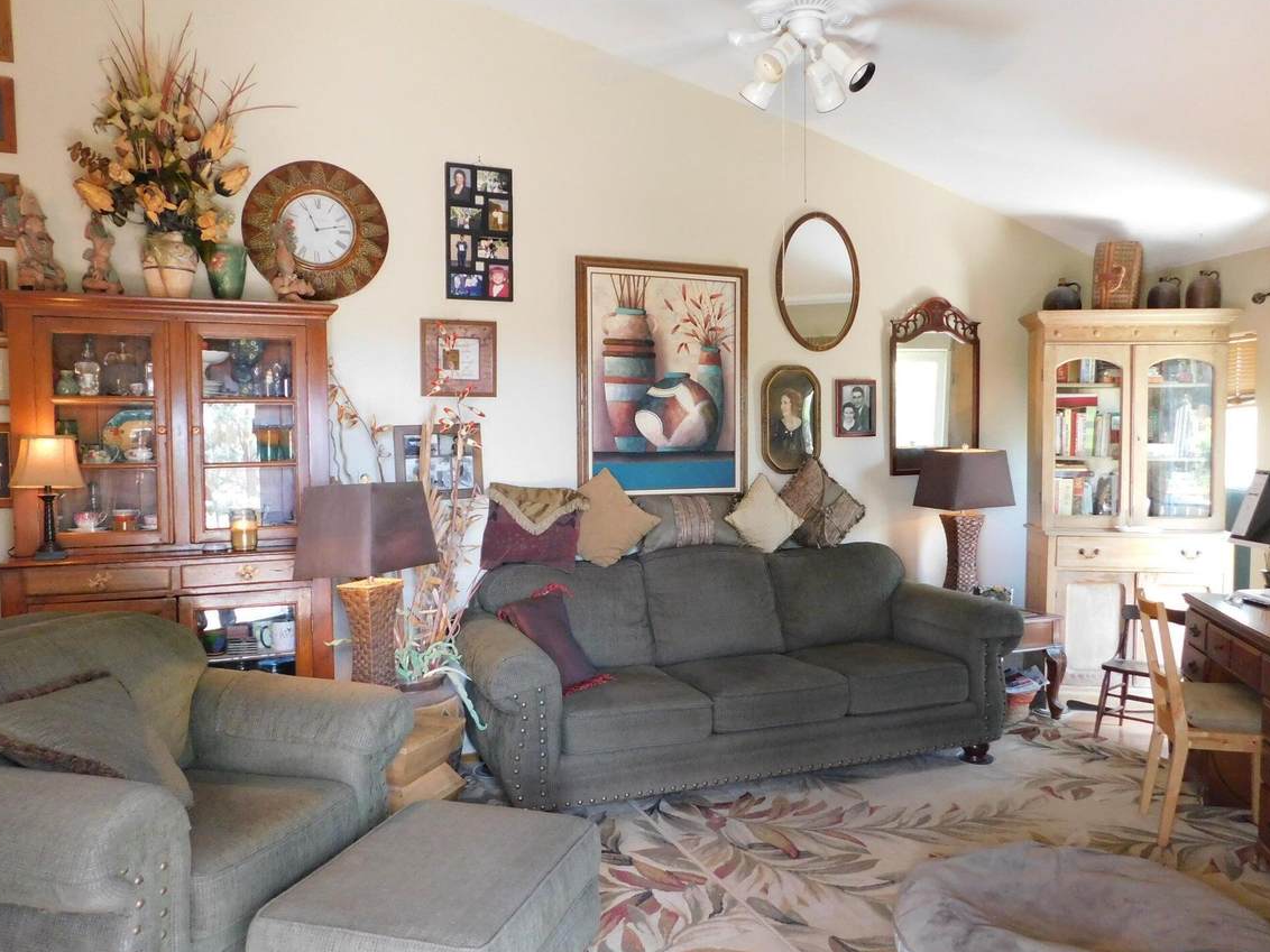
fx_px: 954
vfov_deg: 53.1
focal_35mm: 26
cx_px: 646
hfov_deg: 67.3
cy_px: 477
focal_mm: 4
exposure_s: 1/30
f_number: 3
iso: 400
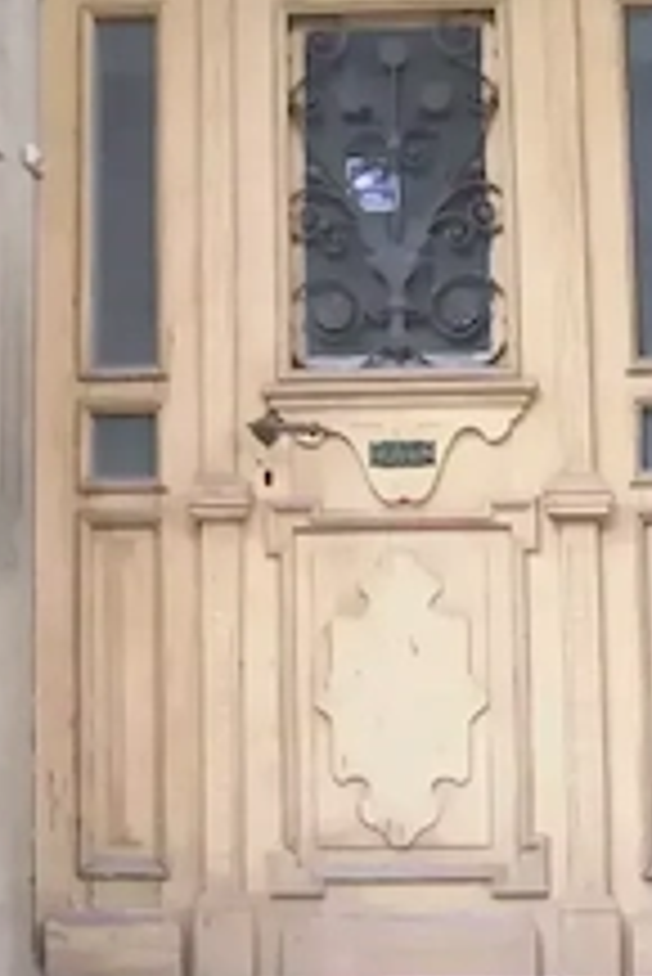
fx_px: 1871
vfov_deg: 28.6
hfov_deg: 19.7
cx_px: 387
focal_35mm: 69
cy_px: 198
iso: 80
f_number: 2.7
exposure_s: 1/87
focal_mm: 6
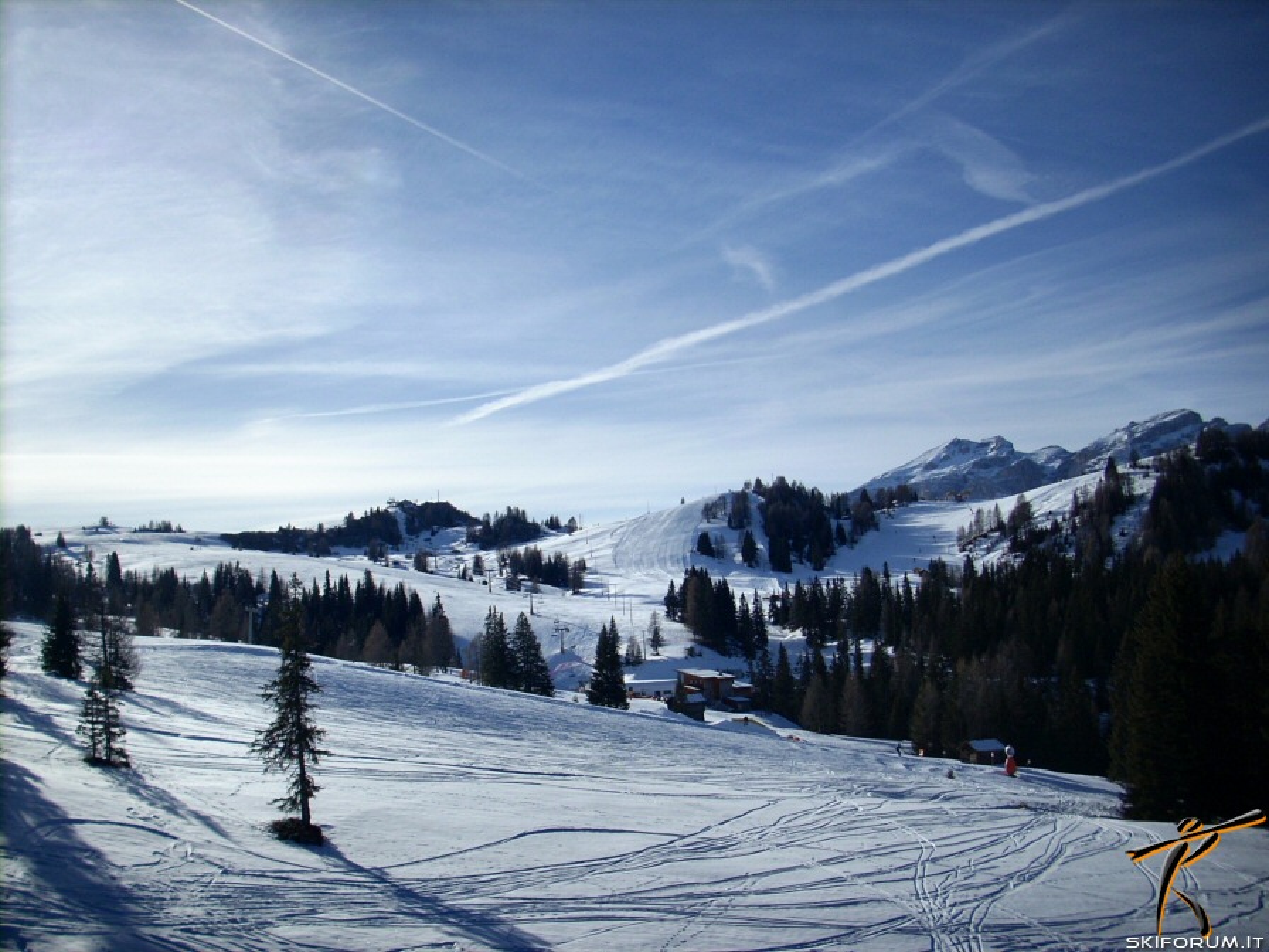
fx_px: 1356
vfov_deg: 38.7
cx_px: 634
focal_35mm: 37
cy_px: 476
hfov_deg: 50.1
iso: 64
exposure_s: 1/570
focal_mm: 6.2
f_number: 5.6
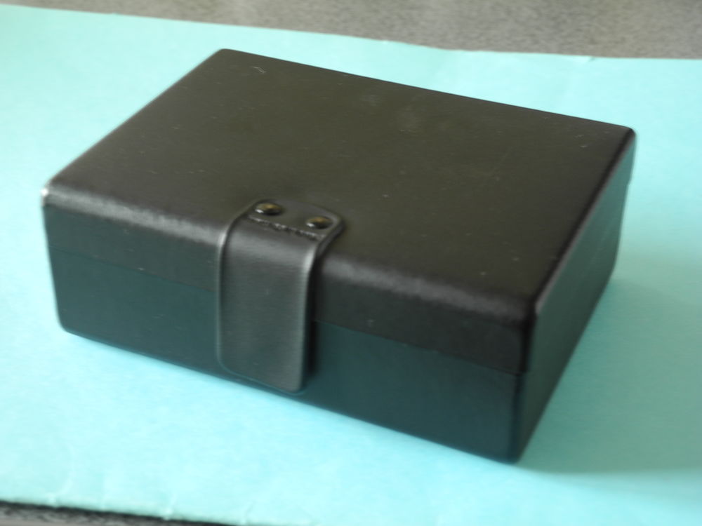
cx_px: 351
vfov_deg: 24.0
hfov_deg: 31.7
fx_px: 1237
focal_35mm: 61
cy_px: 263
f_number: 3.5
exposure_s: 1/1.4
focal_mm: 13
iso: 100
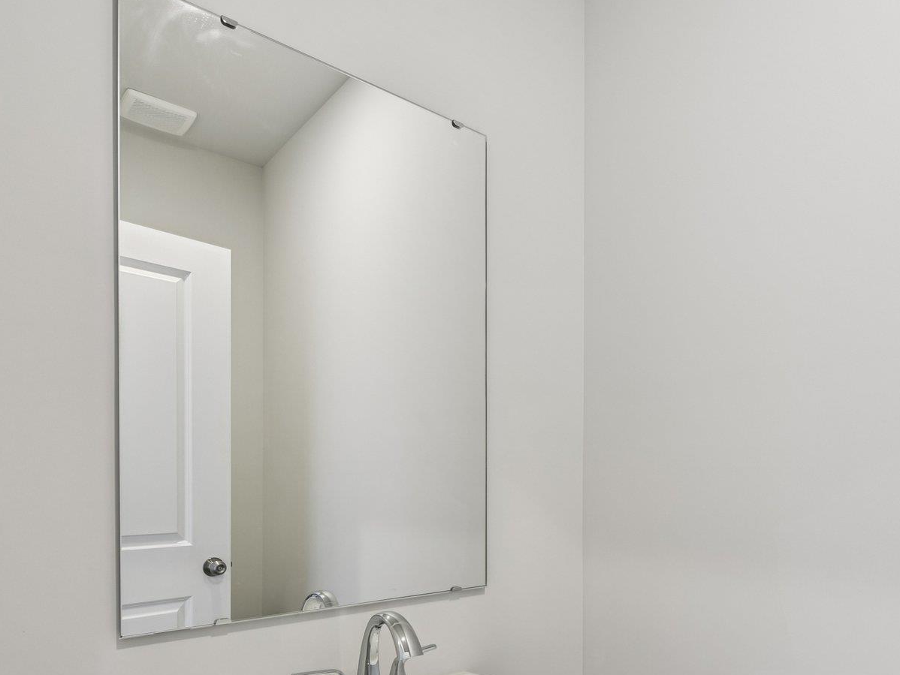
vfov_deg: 56.0
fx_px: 598
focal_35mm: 23
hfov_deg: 71.8
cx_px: 599
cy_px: 507
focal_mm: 14
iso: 200
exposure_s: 1/6
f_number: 8
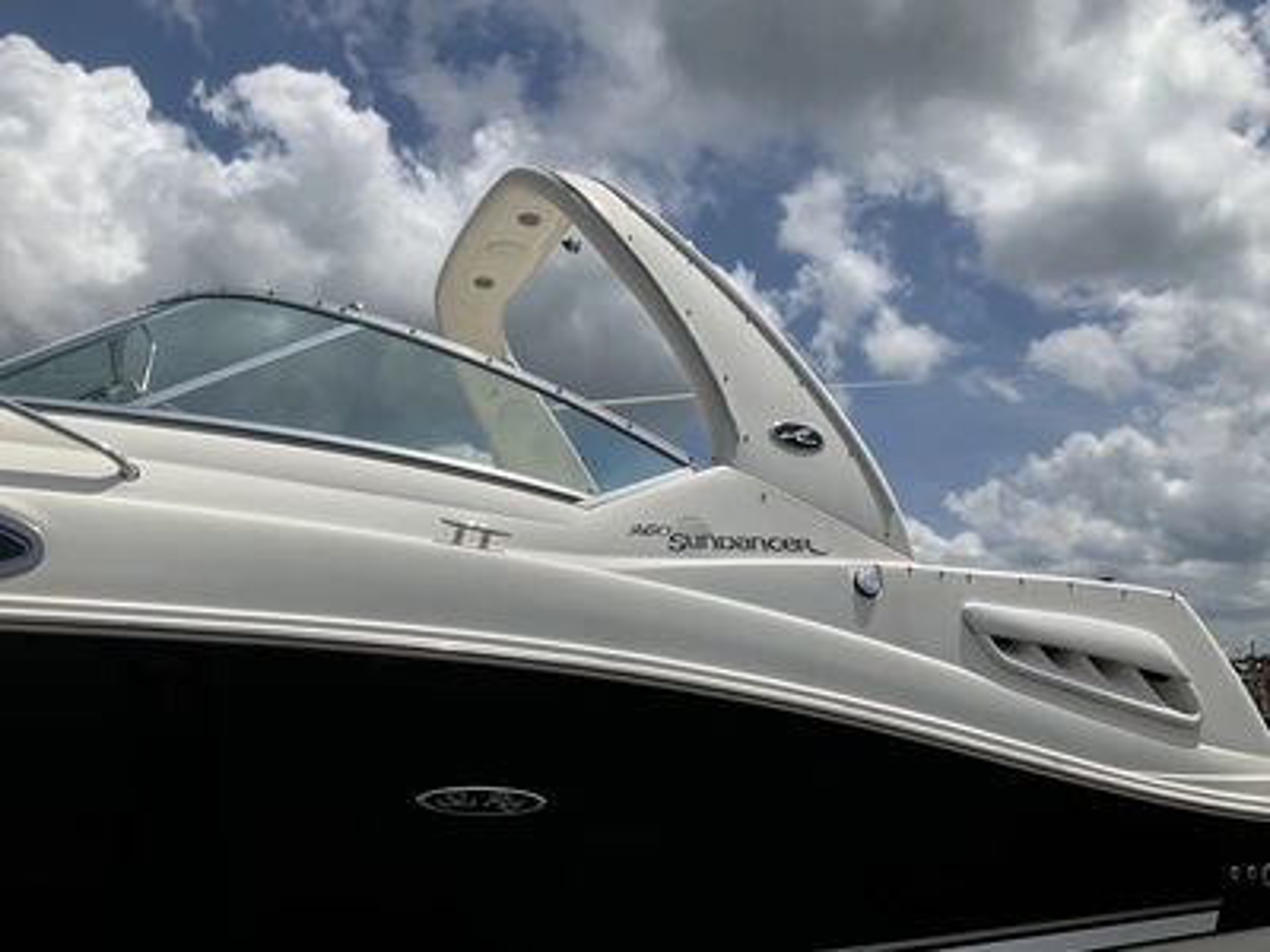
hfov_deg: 61.7
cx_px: 635
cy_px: 476
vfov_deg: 48.2
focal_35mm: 29
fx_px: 1064
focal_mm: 3
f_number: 1.8
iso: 25
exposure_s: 1/4785
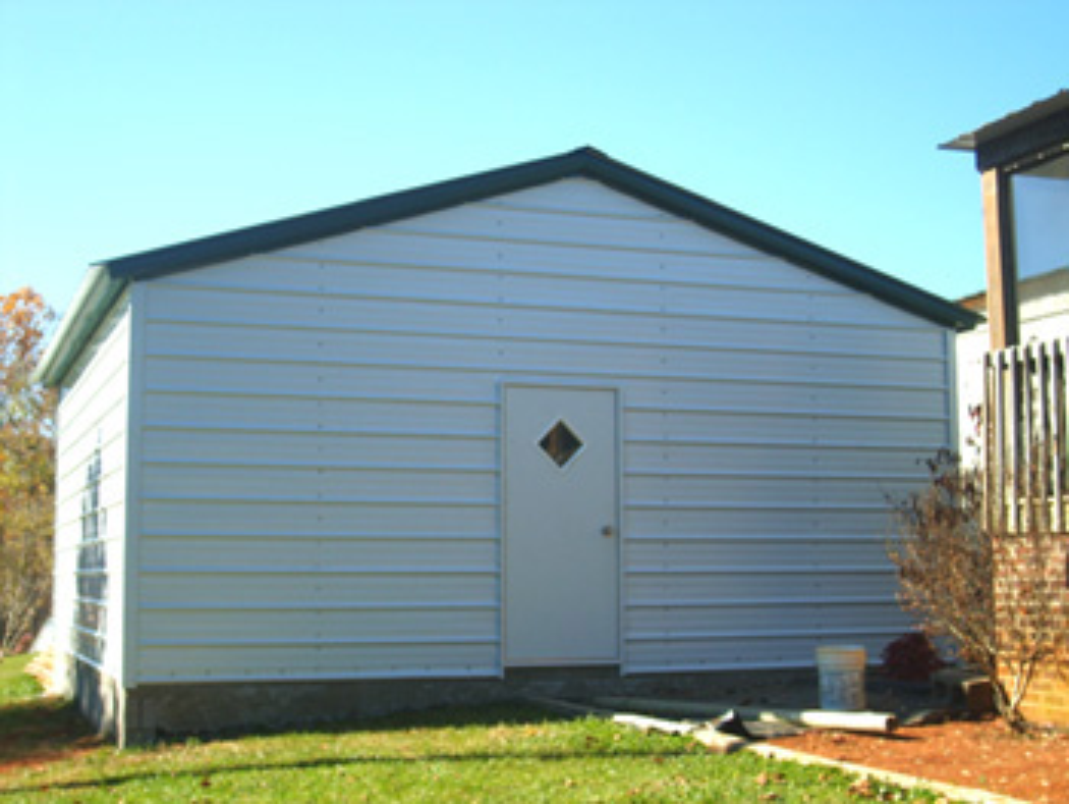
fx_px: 1607
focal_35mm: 52
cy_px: 402
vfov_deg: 28.1
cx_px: 534
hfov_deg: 36.8
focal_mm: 8.7
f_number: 3.3
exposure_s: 1/500
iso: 50
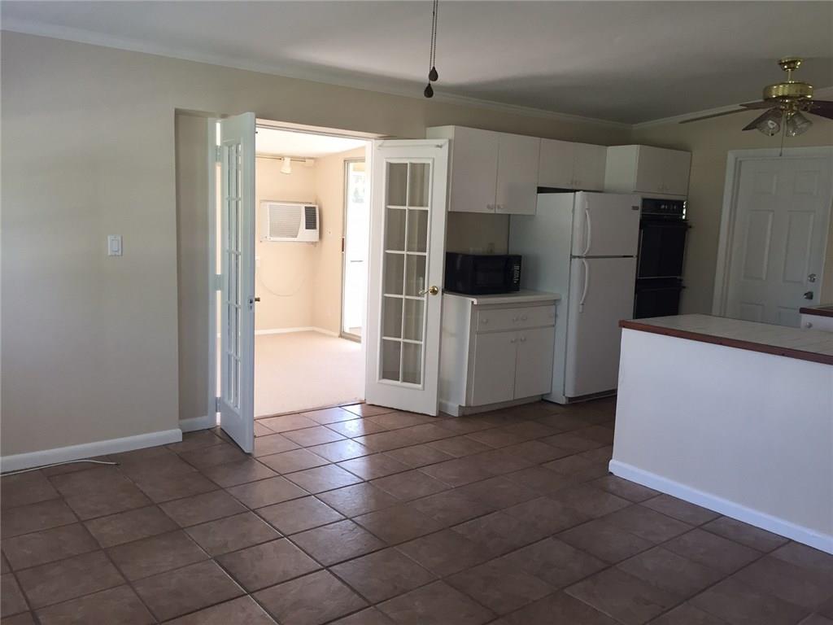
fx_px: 698
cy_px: 312
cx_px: 416
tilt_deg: -7.6
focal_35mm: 29
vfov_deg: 48.2
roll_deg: -5.0
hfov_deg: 61.7
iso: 32
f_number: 2.2
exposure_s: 1/30
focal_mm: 4.15
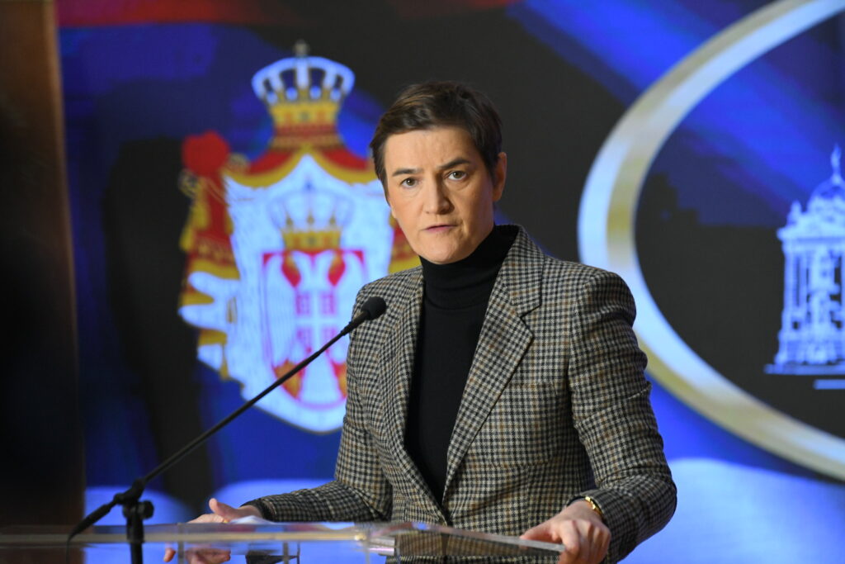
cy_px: 282
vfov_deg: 6.9
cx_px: 422
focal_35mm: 200
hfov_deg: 10.3
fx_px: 4695
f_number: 4
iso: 3200
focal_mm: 200
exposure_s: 1/250
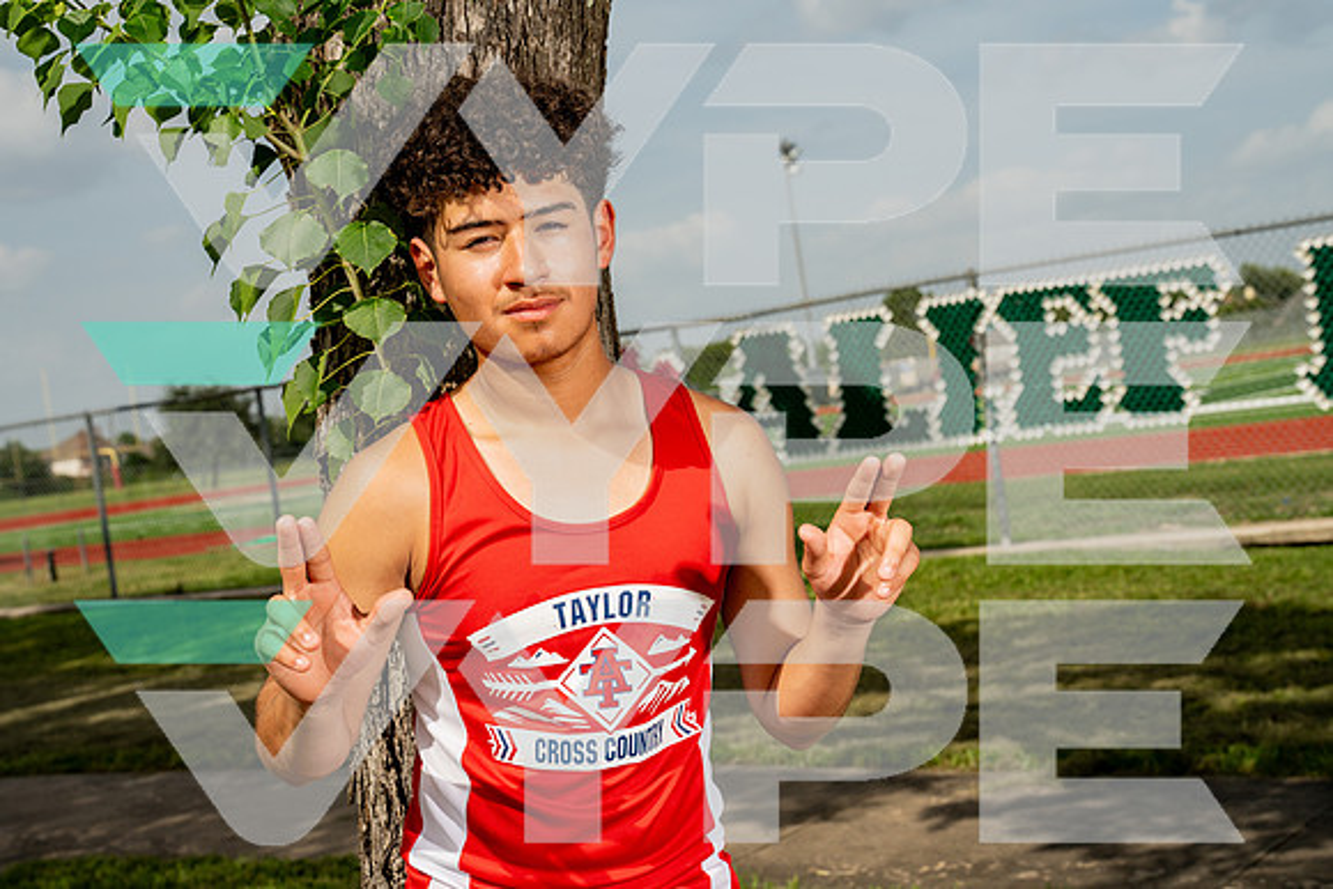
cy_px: 444
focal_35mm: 56
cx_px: 666
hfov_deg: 35.6
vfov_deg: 24.2
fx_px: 2074
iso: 200
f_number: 8
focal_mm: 56
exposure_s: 1/800
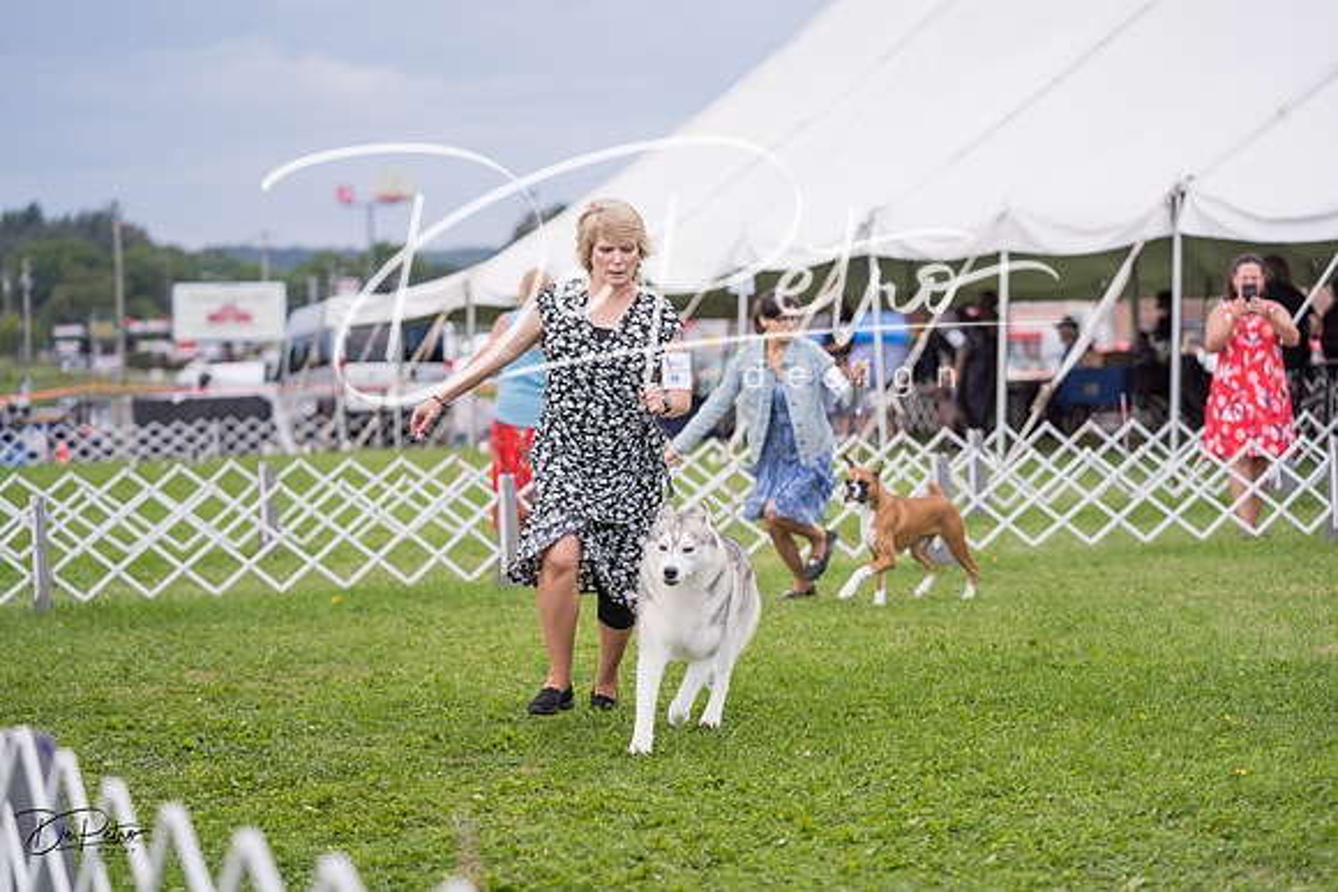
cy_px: 446
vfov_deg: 14.4
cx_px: 669
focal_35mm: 95
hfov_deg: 21.5
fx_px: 3531
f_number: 2.8
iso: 100
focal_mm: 95
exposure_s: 1/1000
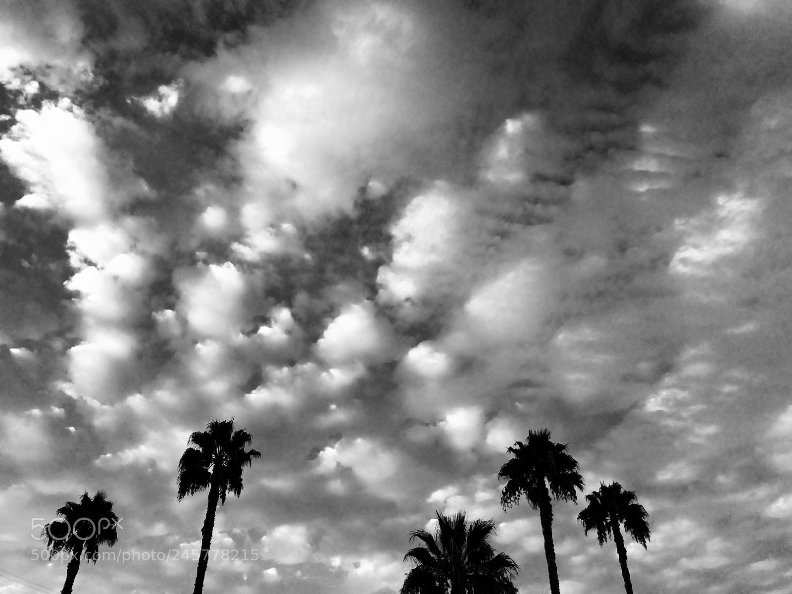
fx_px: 664
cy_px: 297
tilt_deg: +37.7
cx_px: 396
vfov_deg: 48.2
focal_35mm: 29
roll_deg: +1.4
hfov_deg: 61.7
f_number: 2.2
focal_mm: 4.15
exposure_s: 1/328
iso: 32
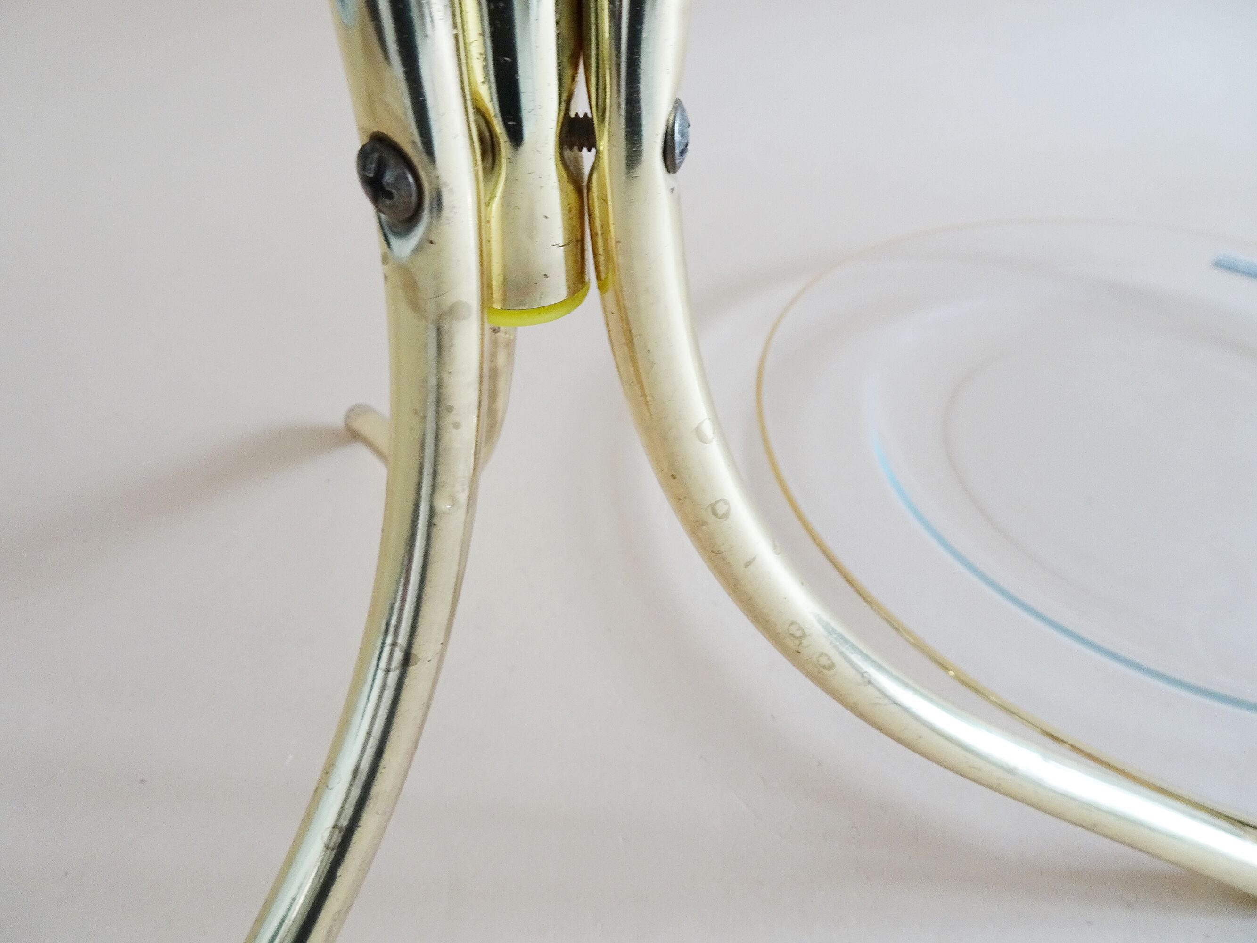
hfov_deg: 71.6
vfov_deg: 56.8
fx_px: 871
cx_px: 628
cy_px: 472
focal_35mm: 24
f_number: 3.5
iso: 125
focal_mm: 4.1
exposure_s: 1/30
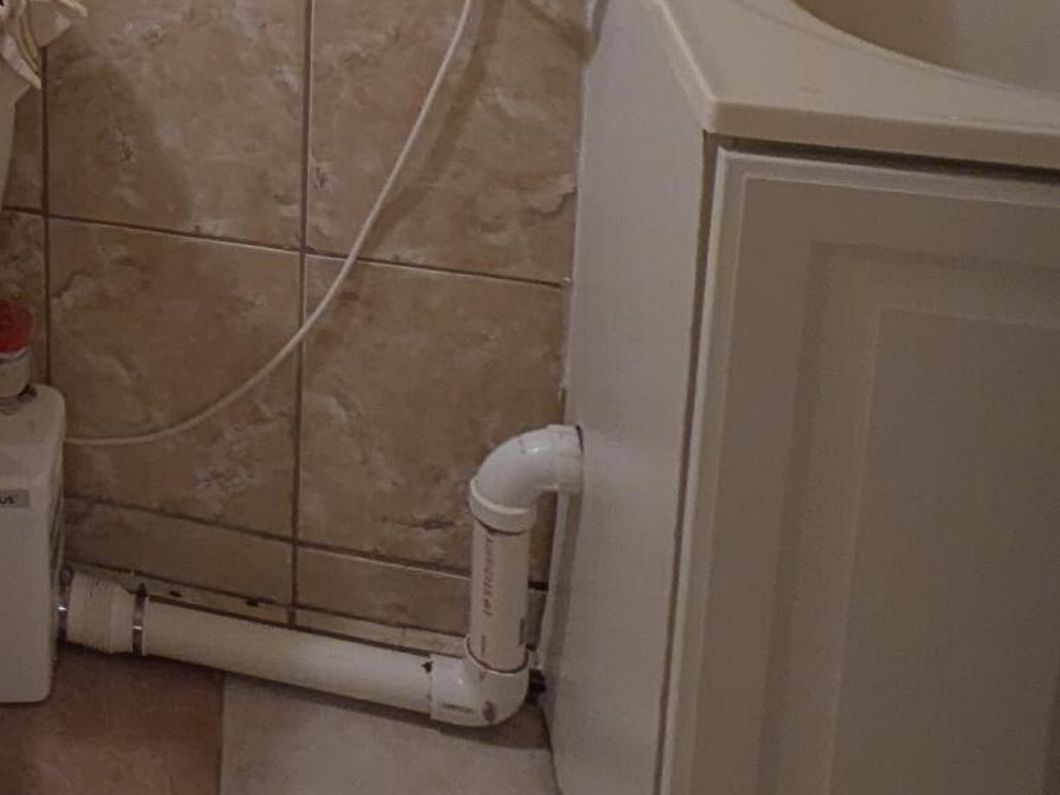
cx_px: -333
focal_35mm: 55
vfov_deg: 22.7
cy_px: -325
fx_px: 1684
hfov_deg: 28.4
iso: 60
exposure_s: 1/40
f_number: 2.2
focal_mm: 1.83
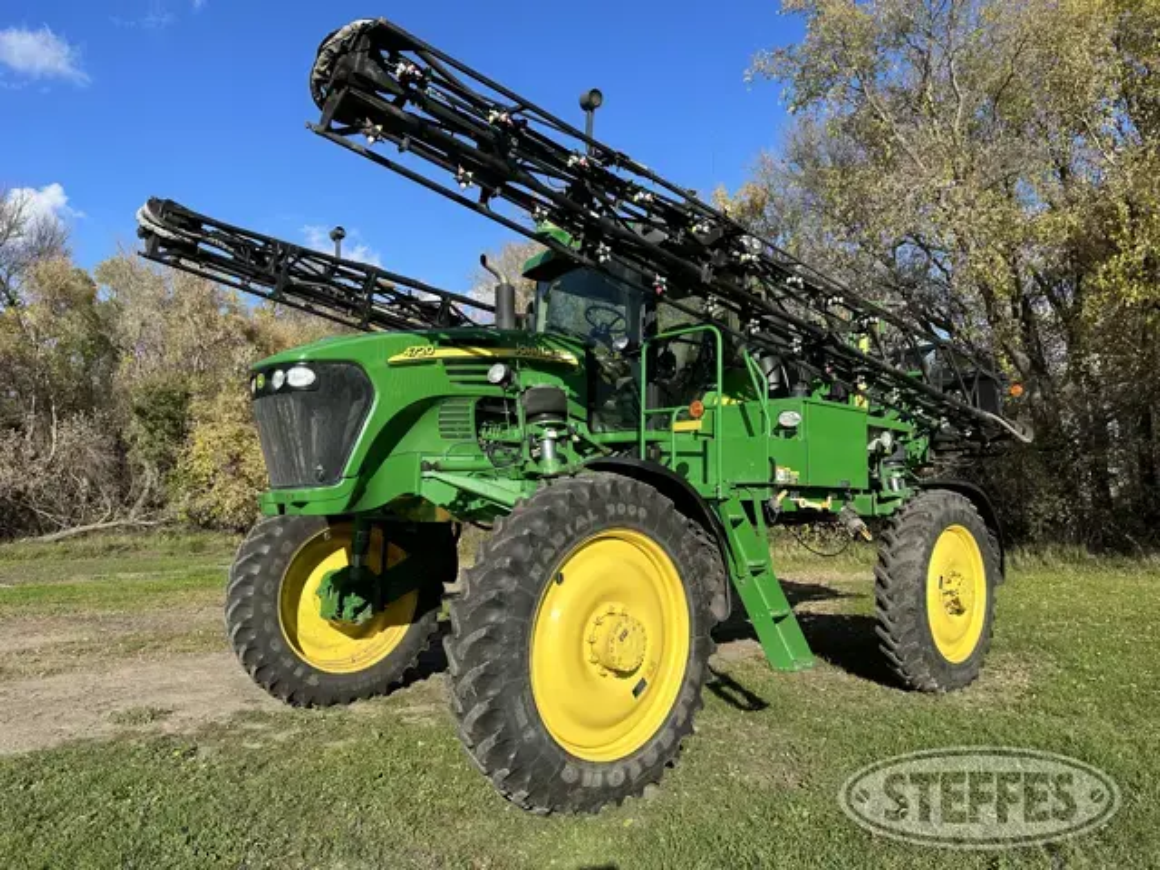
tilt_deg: +3.3
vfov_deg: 56.8
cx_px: 580
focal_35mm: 24
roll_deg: +1.2
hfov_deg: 71.6
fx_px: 804
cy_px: 435
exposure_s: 1/3247
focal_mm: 6.86
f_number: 1.78
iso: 80
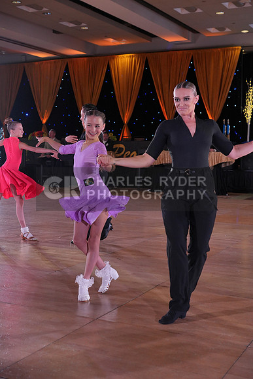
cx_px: 126
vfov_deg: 39.6
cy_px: 190
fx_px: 527
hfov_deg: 27.0
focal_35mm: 50
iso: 1250
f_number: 4
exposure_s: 1/500
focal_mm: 50
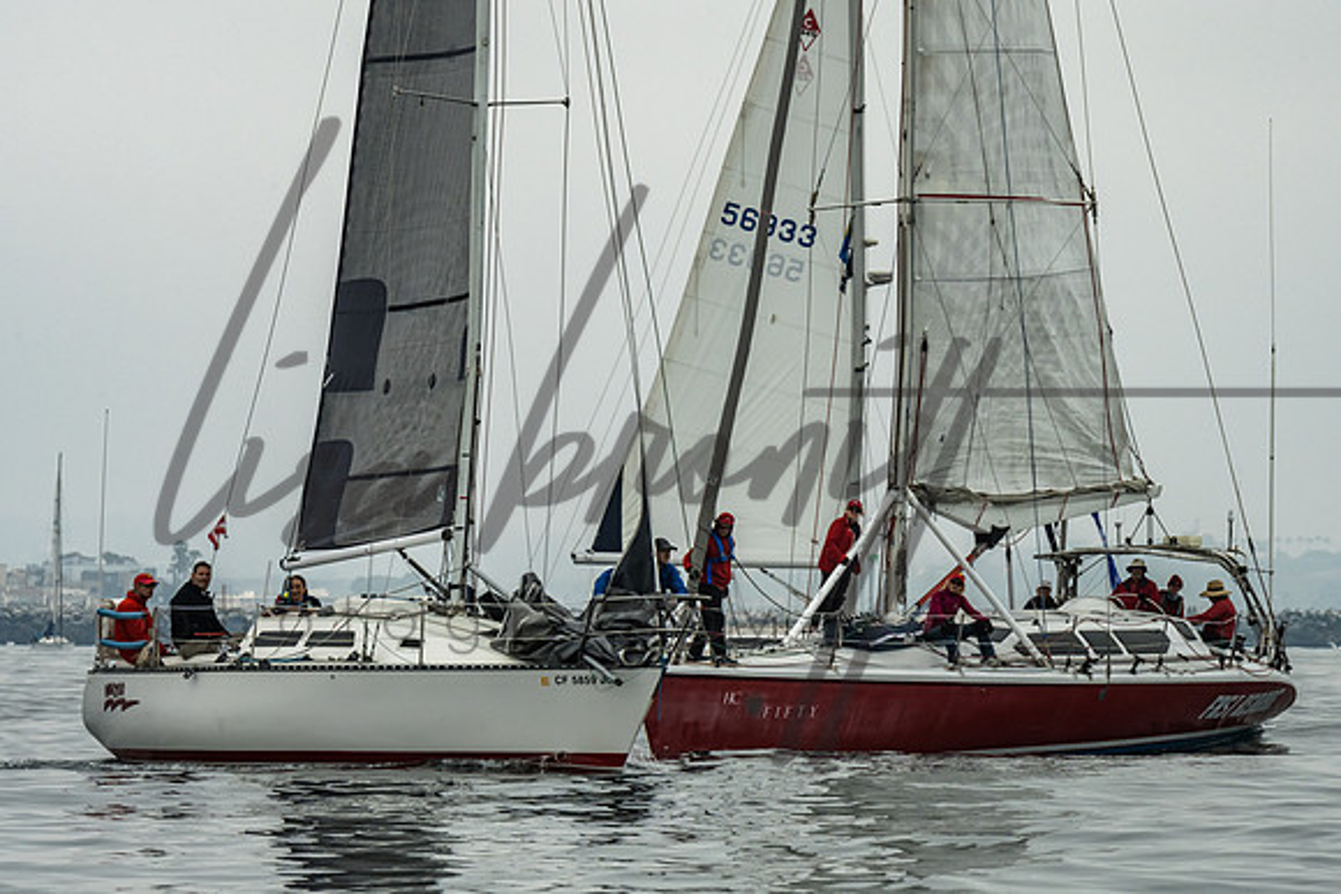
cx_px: 673
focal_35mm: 285
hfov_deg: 7.2
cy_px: 431
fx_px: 10625
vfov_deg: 4.8
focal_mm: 250
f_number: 13
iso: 800
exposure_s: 1/1600
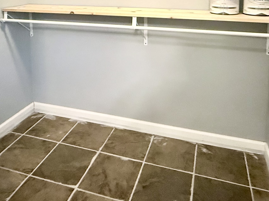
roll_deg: +0.2
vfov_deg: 38.4
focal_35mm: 33
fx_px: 256
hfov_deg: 55.4
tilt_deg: -5.6
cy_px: 2
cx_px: 131
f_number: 2.2
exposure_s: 1/60
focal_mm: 2.22
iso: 1250
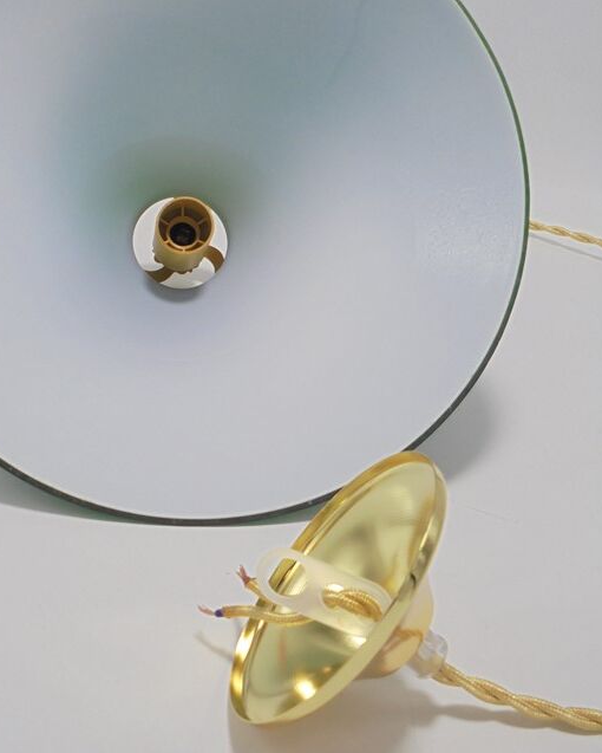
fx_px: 890
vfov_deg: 45.7
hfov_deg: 37.1
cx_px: 213
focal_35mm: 40
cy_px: 323
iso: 100
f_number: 3.7
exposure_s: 1/100
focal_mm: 5.3
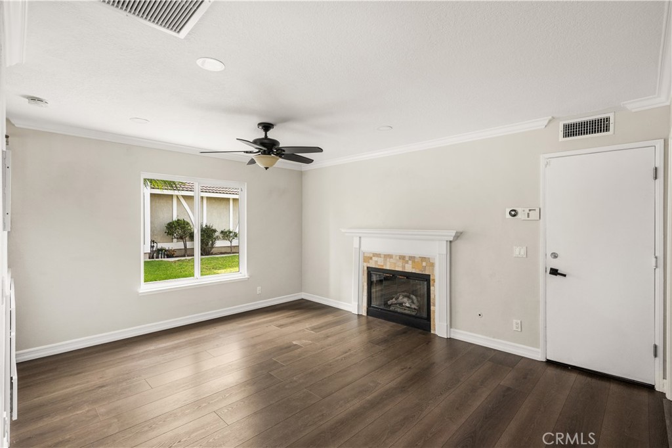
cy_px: 224
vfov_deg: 73.7
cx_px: 336
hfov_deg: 96.8
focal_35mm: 16
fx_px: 299
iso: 100
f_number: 6.3
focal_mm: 16
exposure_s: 1/6
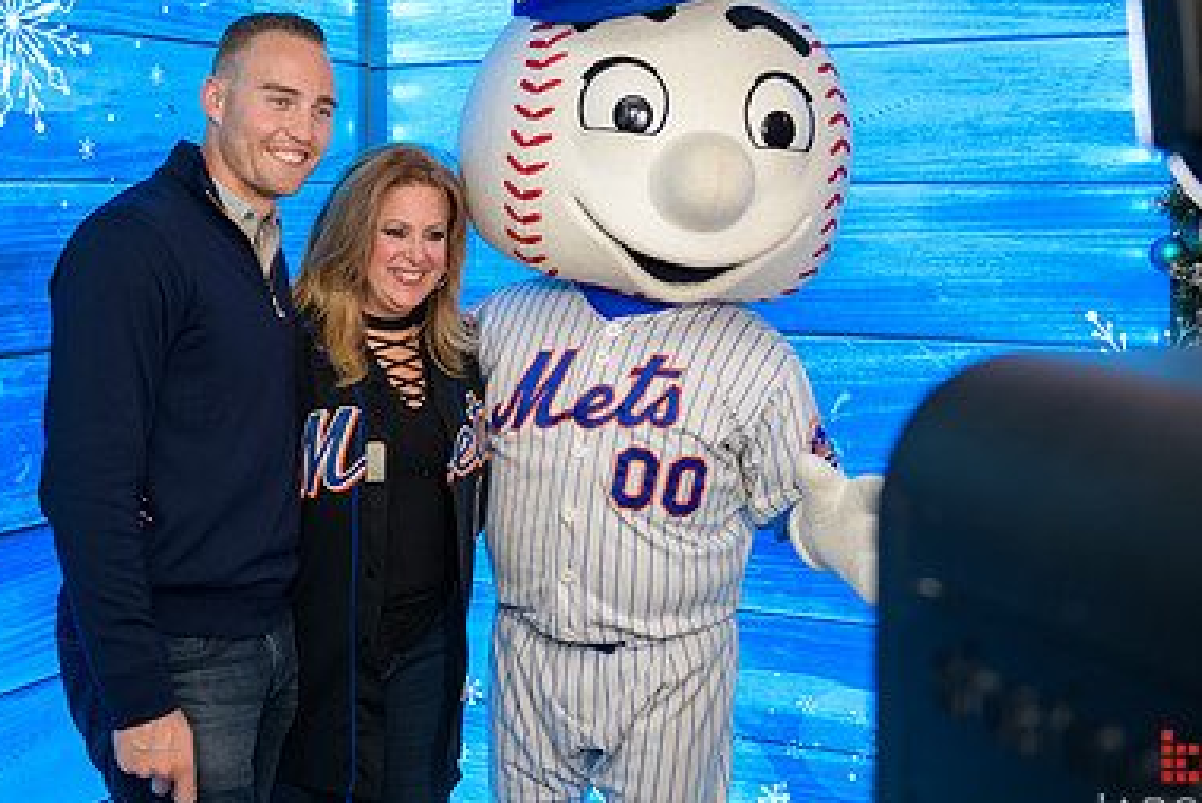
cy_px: 281
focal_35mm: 52
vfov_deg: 25.9
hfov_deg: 38.0
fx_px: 1737
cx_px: 466
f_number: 3.2
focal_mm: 34
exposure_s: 1/125
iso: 400
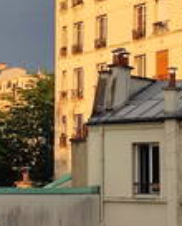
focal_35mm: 64
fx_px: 430
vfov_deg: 29.4
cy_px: 86
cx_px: 65
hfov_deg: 23.8
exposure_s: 1/208
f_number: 1.9
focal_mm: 6.04
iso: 50
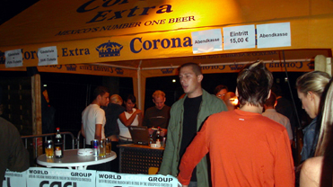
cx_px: 165
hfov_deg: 45.5
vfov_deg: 26.4
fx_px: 397
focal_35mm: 45
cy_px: 102
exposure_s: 1/30
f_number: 2.8
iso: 148
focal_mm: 7.8
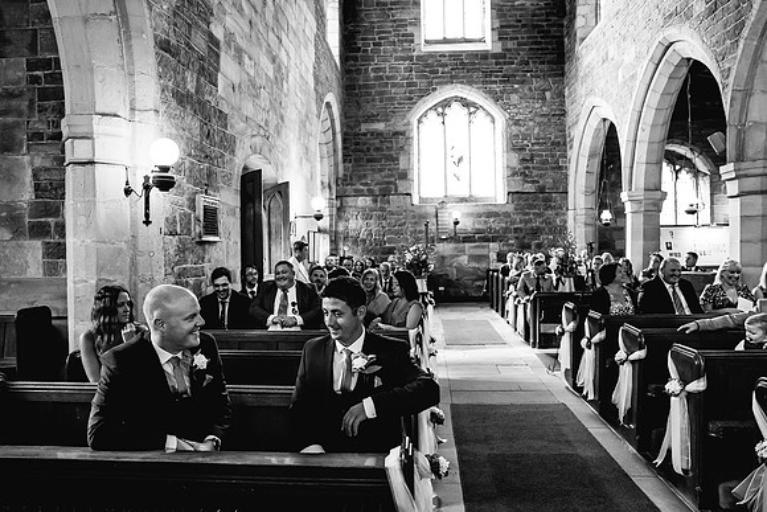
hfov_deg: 72.5
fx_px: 523
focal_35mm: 25
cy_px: 256
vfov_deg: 52.2
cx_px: 384
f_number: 2.5
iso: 6400
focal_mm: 24
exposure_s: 1/200
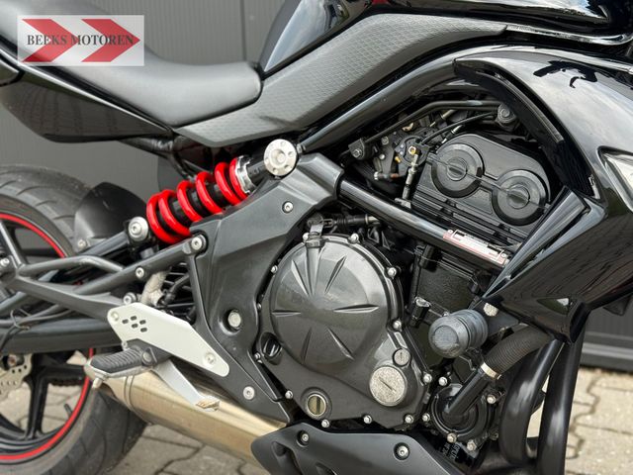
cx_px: 316
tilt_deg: -14.5
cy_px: 238
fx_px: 878
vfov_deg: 30.3
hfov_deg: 39.7
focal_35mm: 48
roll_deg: +1.4
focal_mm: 6.76
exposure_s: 1/242
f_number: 1.78
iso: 125
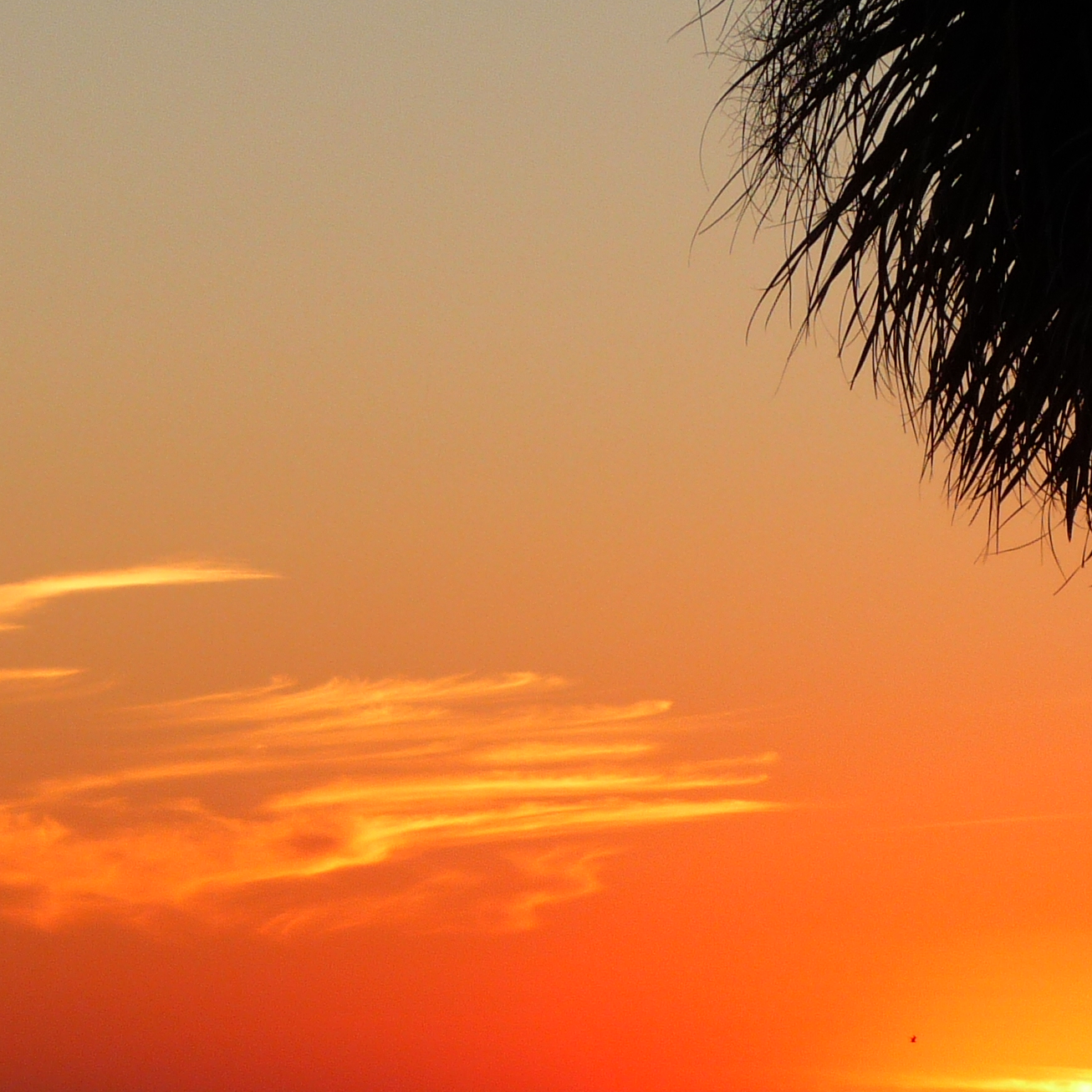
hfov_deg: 6.7
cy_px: 222
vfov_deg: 6.7
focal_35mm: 262
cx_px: 1182
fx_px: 9351
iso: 100
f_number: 4.7
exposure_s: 1/250
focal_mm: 19.1
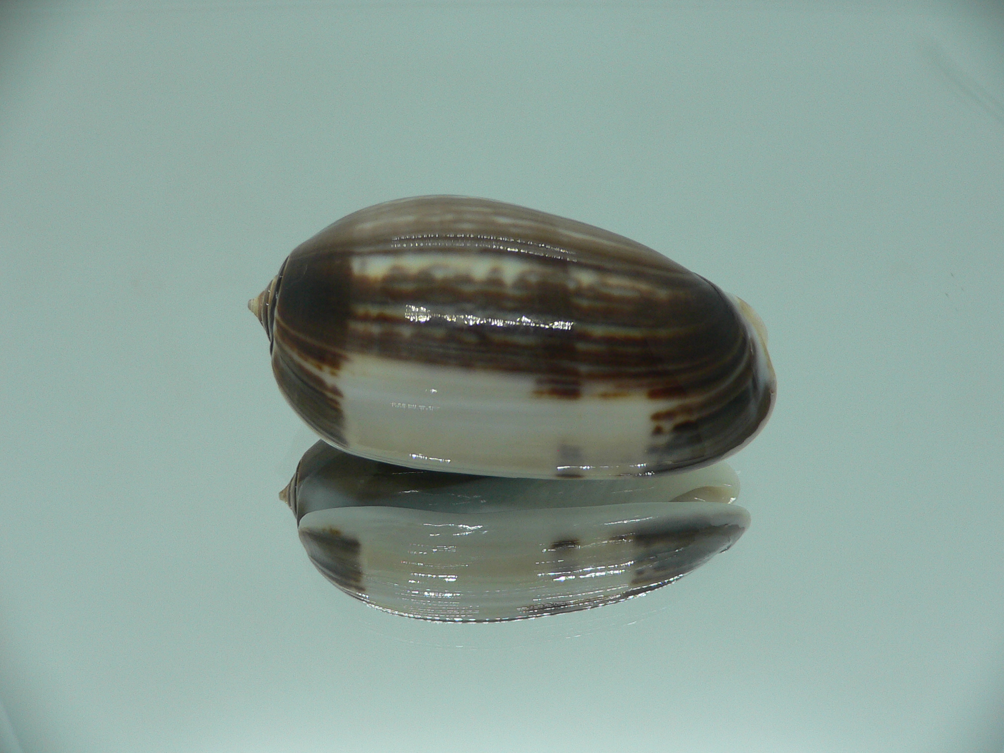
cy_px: 376
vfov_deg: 40.7
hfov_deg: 52.6
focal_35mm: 35
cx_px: 502
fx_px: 1015
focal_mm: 4.6
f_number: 2.8
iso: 100
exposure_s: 1/60
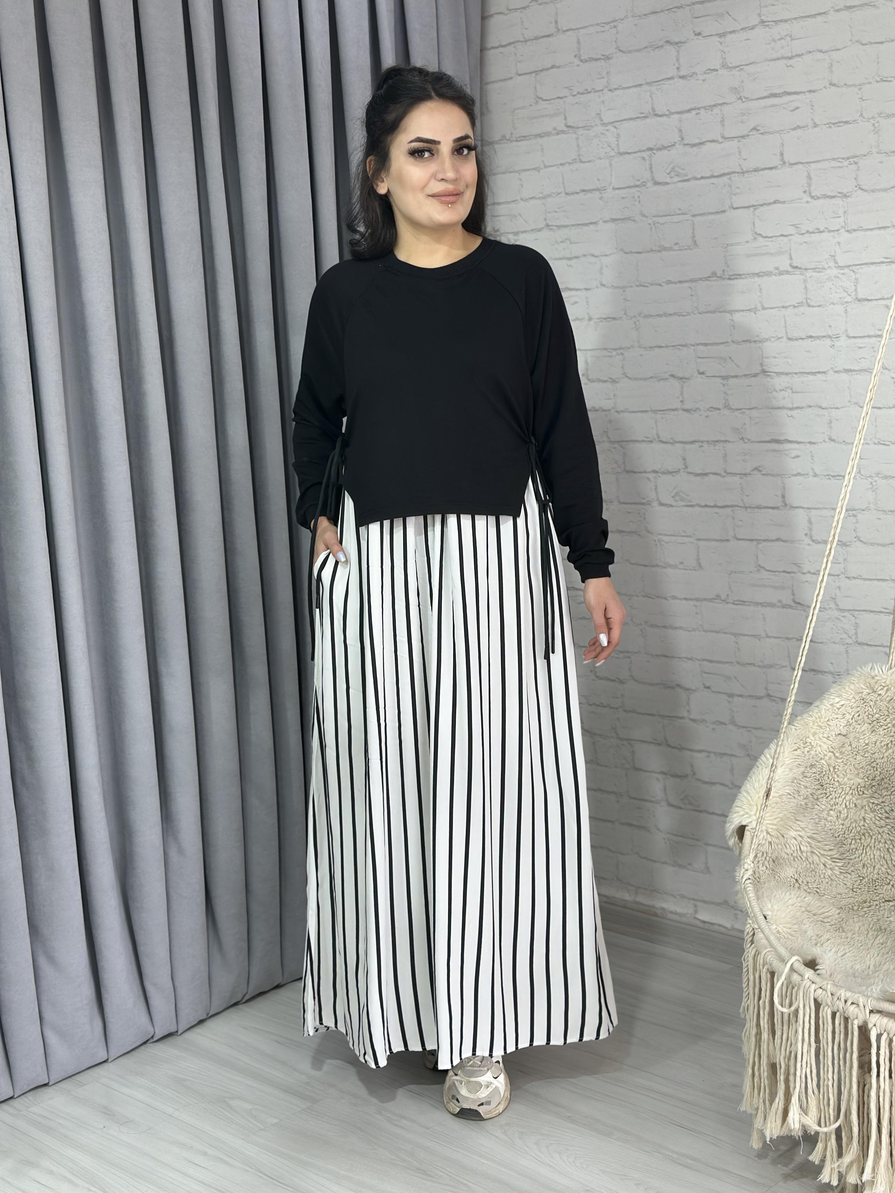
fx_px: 1655
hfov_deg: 30.3
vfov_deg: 39.7
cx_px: 448
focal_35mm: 48
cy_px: 596
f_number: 1.78
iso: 80
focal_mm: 6.86
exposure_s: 1/100
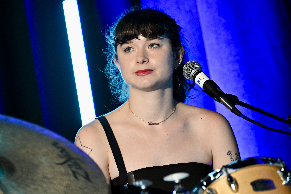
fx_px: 1253
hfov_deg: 13.2
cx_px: 146
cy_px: 97
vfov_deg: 8.9
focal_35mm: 155
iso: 1600
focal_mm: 155
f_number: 2.8
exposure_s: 1/160
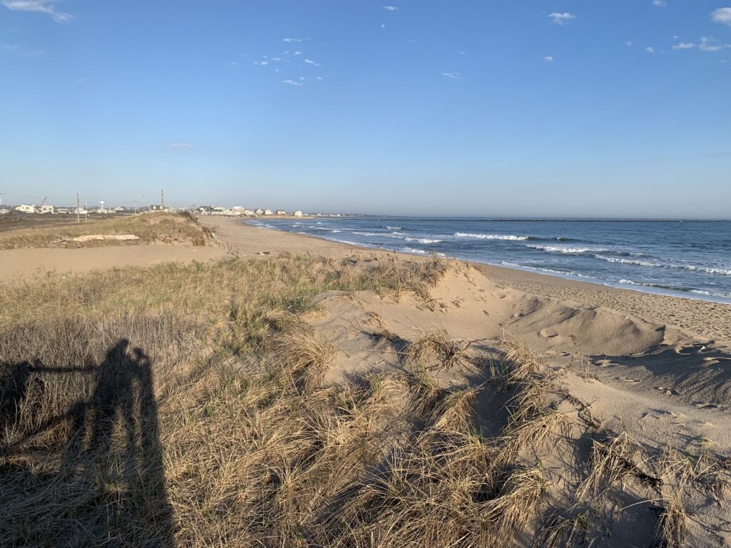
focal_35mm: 26
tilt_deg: -6.4
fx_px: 549
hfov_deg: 67.3
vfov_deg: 53.1
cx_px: 366
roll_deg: -0.6
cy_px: 274
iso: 25
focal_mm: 4.25
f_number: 1.8
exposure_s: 1/1845
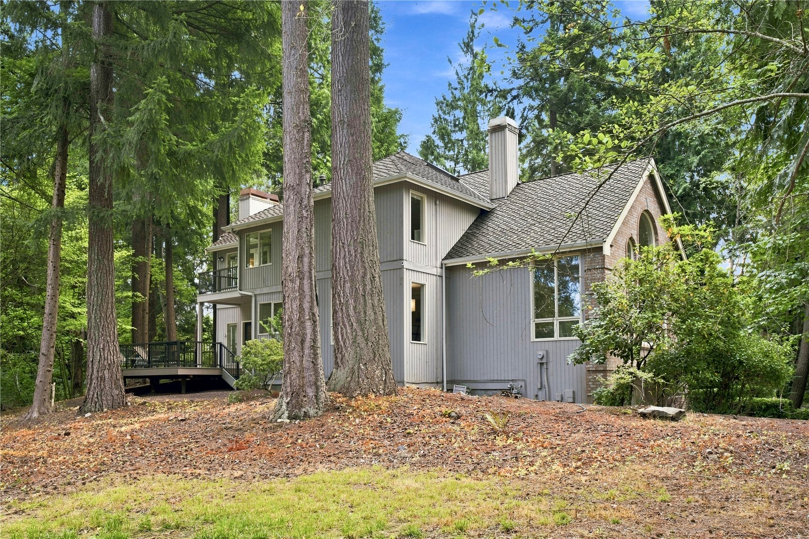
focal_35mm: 30
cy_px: 270
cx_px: 404
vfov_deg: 43.6
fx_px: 674
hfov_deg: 61.9
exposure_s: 1/20
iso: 400
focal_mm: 30
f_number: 9
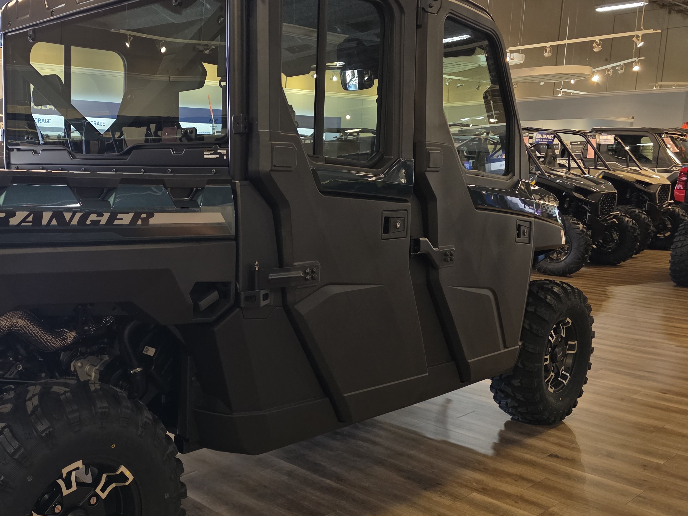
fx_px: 735
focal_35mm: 37
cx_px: 156
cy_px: 298
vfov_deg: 38.6
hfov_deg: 47.8
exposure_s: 1/120
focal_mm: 6.3
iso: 400
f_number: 1.7
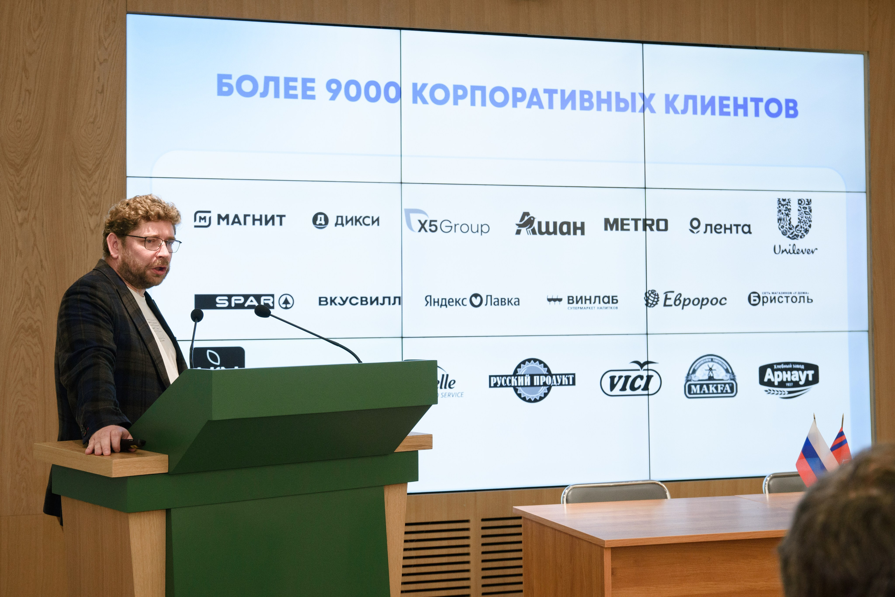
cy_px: 244
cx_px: 366
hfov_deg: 35.1
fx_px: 1412
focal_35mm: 57
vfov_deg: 23.9
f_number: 5
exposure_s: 1/250
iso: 1600
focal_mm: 48
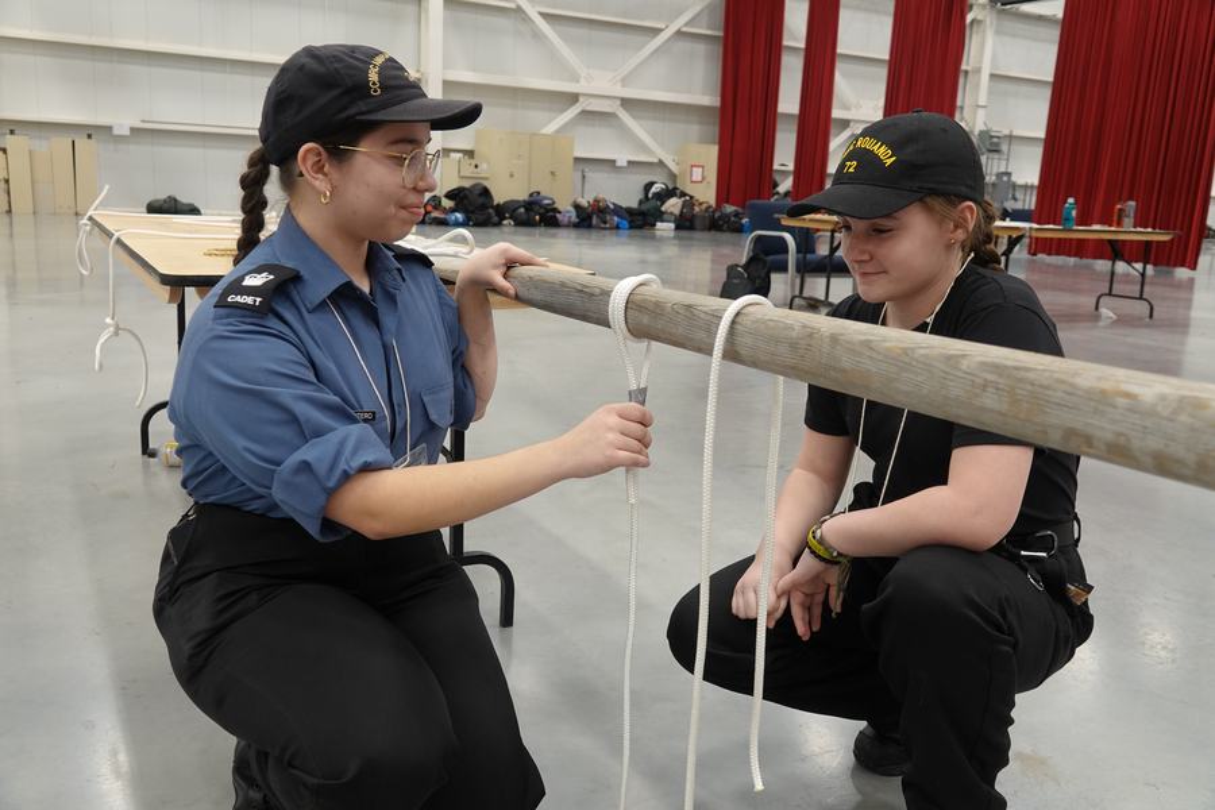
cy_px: 405
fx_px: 979
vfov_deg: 45.0
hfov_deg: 63.7
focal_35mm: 29
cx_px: 608
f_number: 2.8
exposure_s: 1/30
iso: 320
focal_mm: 10.8
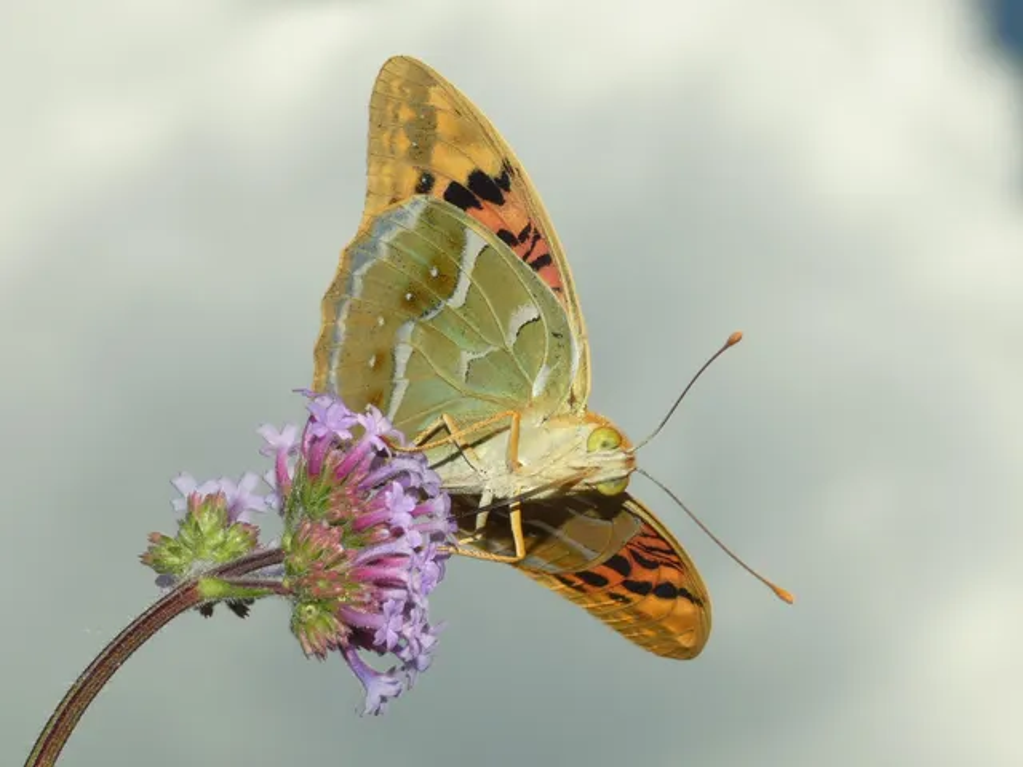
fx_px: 4433
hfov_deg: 13.2
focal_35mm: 150
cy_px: 384
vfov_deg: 9.9
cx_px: 512
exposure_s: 1/320
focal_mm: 26.9
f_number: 5.4
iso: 80
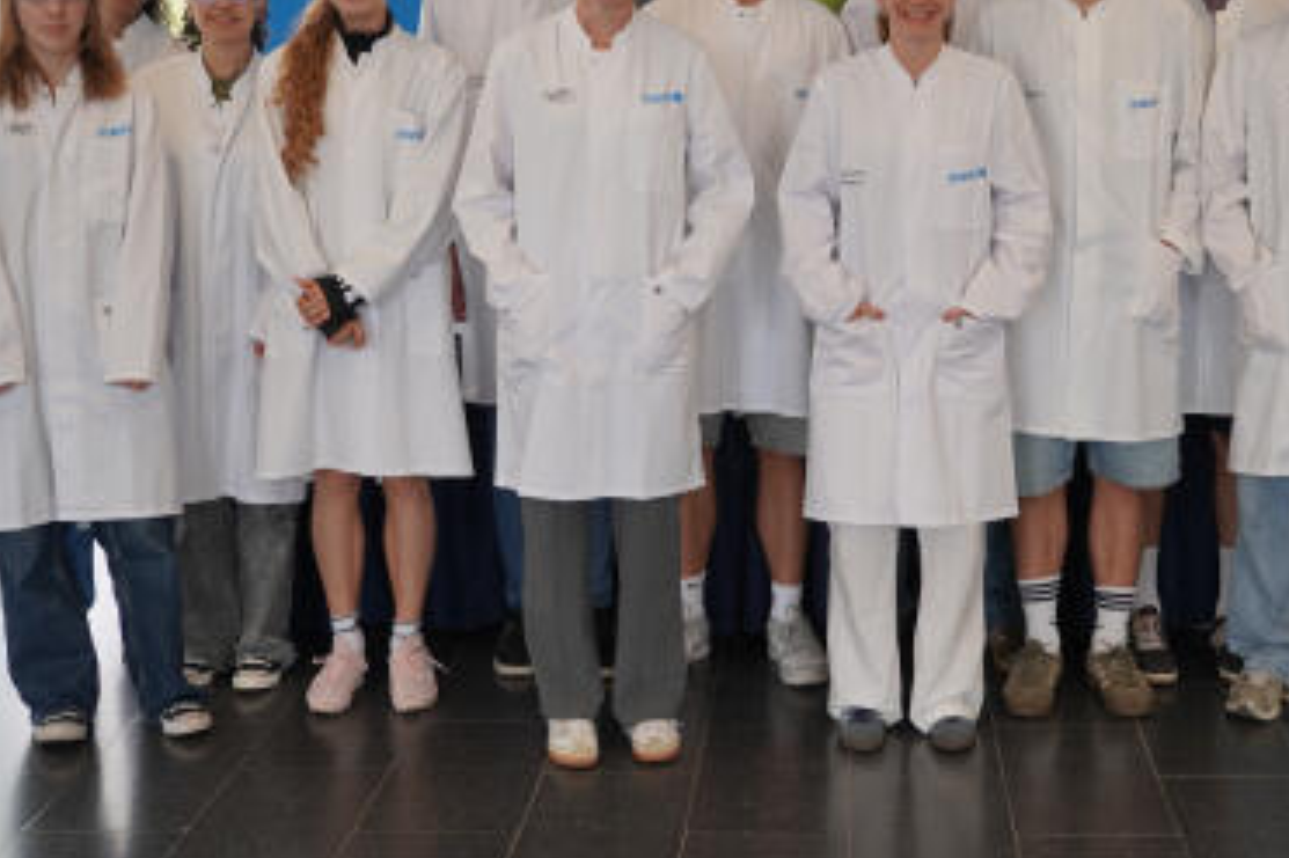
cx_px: 799
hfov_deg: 34.9
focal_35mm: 57
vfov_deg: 23.6
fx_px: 2040
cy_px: 274
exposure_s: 1/160
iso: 640
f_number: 4
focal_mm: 40
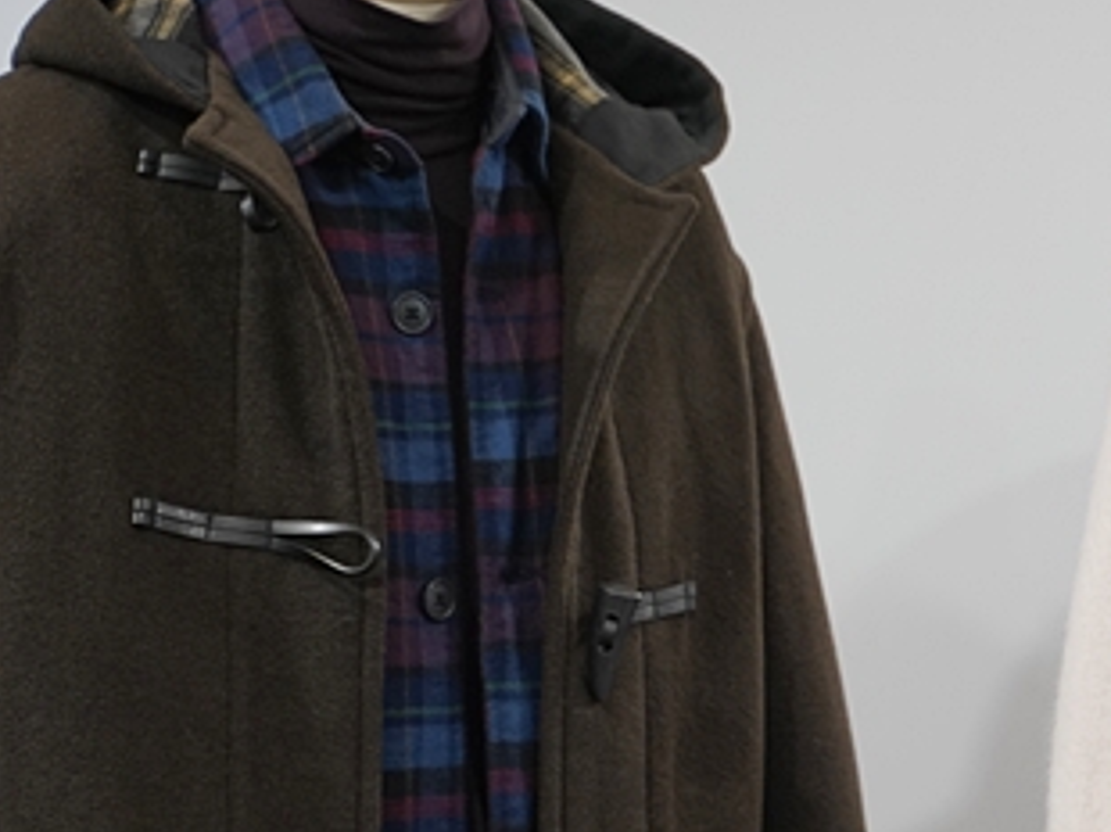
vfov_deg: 8.3
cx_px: 1279
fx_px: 5741
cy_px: 721
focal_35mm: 179
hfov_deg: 10.9
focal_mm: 72
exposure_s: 1/160
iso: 1000
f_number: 4
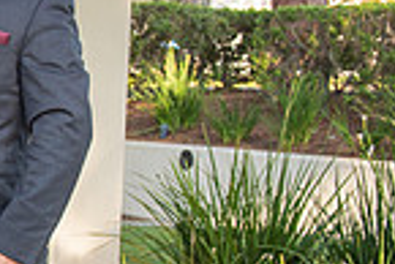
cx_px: -305
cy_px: 208
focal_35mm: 128
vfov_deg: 10.7
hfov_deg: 14.2
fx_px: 1406
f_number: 5.6
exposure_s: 1/200
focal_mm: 32
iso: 400
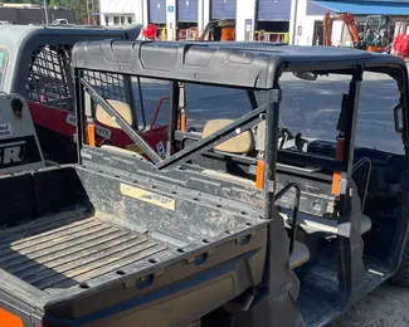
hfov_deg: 42.9
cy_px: 248
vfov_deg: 34.1
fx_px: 521
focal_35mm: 43
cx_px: 204
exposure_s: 1/861
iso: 32
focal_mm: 4.2
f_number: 1.6
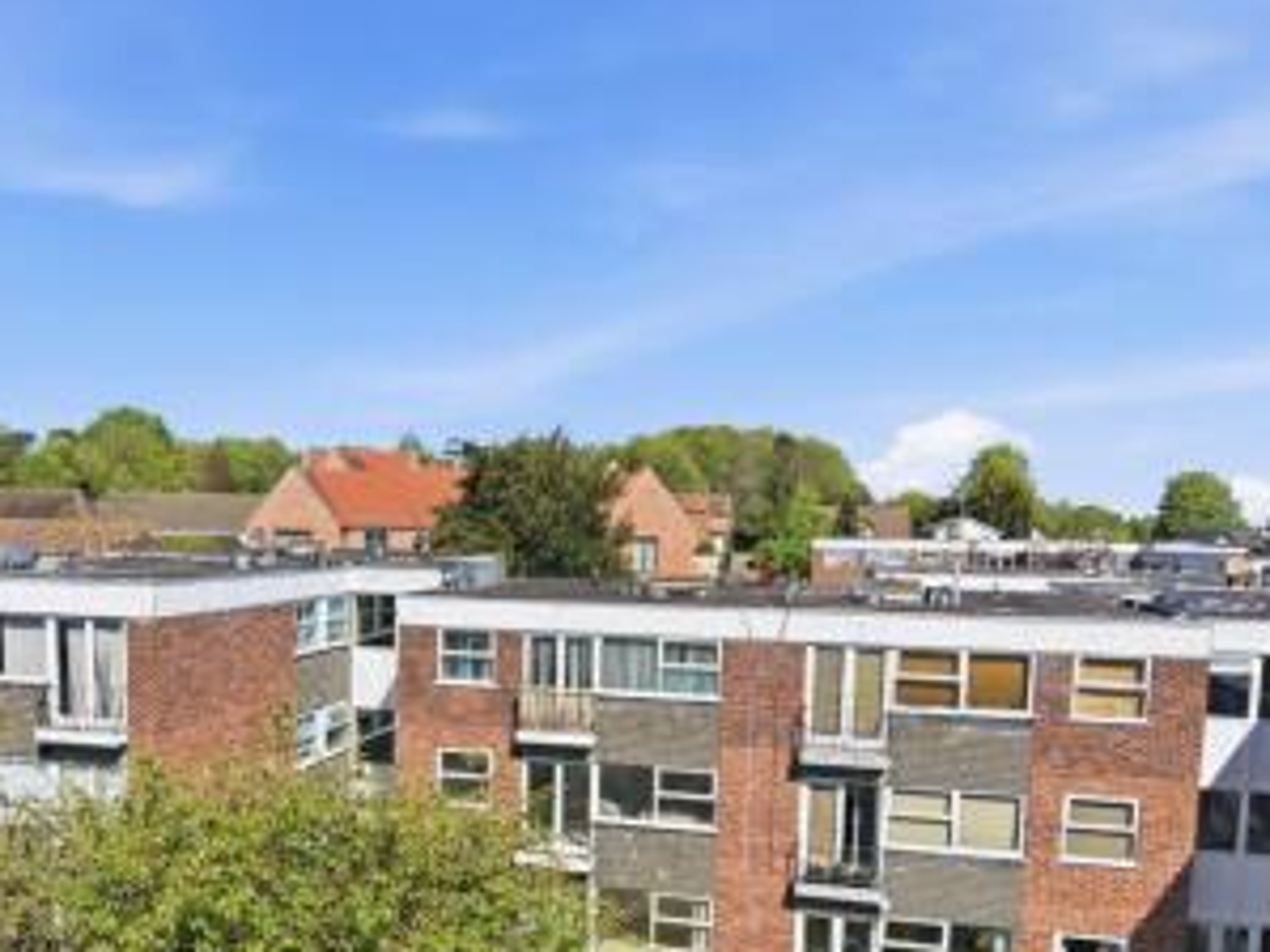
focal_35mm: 34
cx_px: 516
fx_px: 1247
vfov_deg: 41.1
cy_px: 657
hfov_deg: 53.6
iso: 250
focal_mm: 8.7
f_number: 1.8
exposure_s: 1/6000
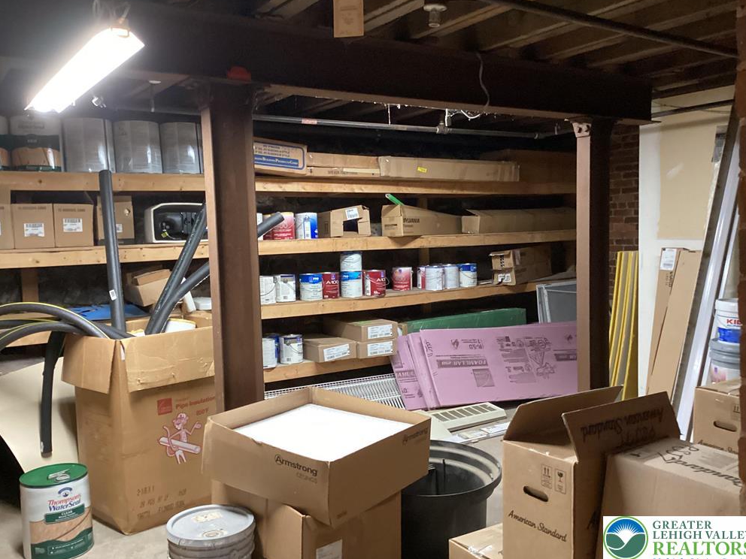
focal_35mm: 32
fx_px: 690
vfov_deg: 44.2
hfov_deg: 56.8
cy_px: 278
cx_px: 371
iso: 400
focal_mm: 3.3
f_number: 2.4
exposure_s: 1/40
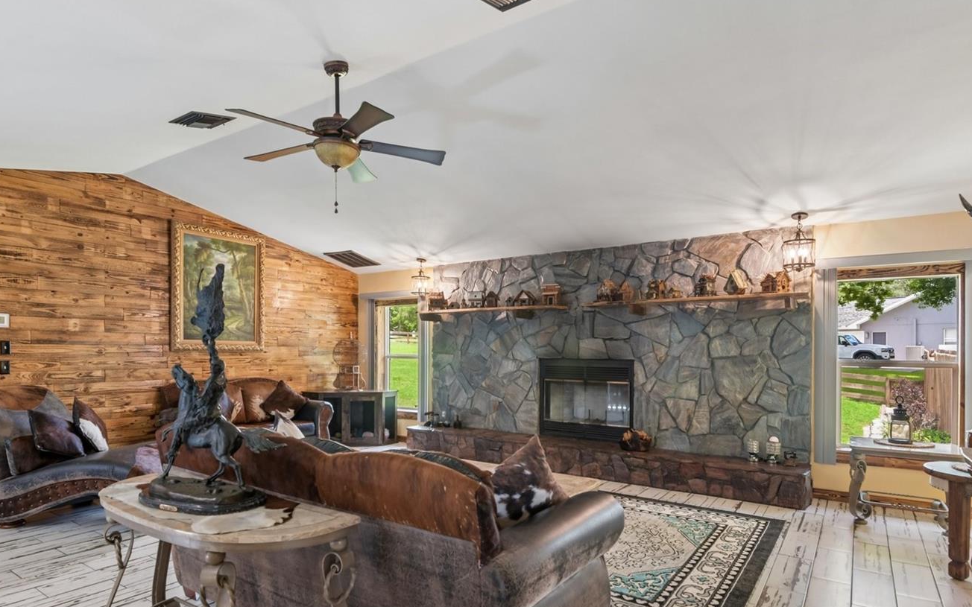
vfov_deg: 59.3
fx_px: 530
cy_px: 354
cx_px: 469
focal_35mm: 20
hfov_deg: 85.0
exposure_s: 1/6
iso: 400
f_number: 8
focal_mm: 16
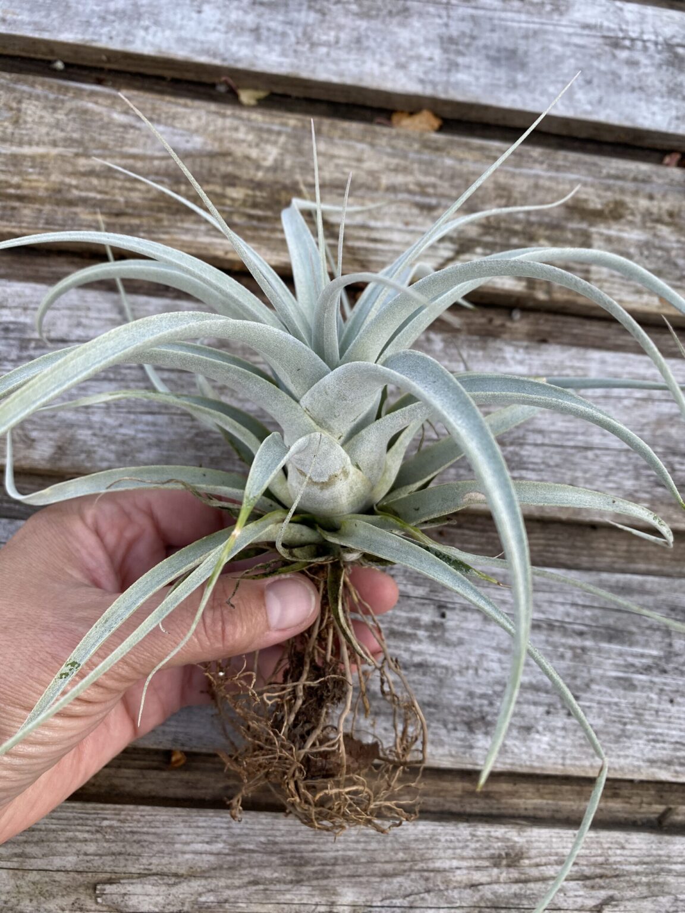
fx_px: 686
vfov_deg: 67.3
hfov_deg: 53.1
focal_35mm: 26
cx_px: 342
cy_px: 456
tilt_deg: -75.8
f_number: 1.8
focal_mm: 4.25
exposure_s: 1/582
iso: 32
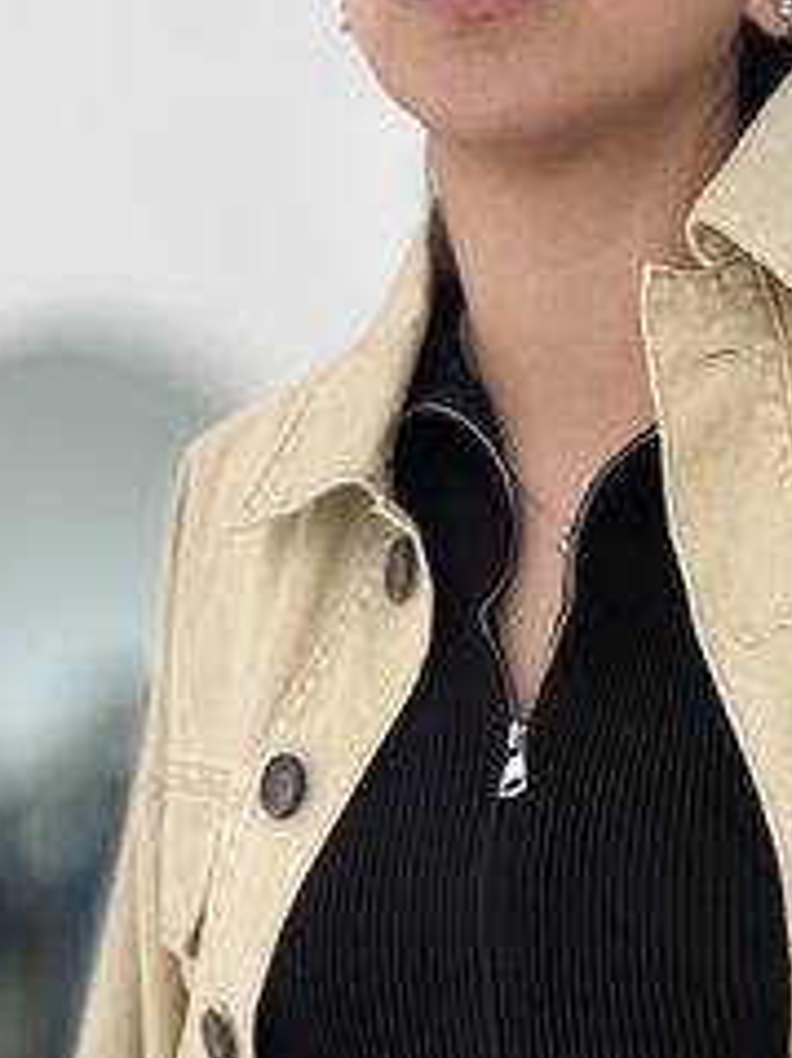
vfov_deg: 26.9
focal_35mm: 67
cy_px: 1135
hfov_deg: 21.5
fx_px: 2046
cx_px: 699
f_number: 1.9
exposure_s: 1/121
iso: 80
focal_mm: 2.71
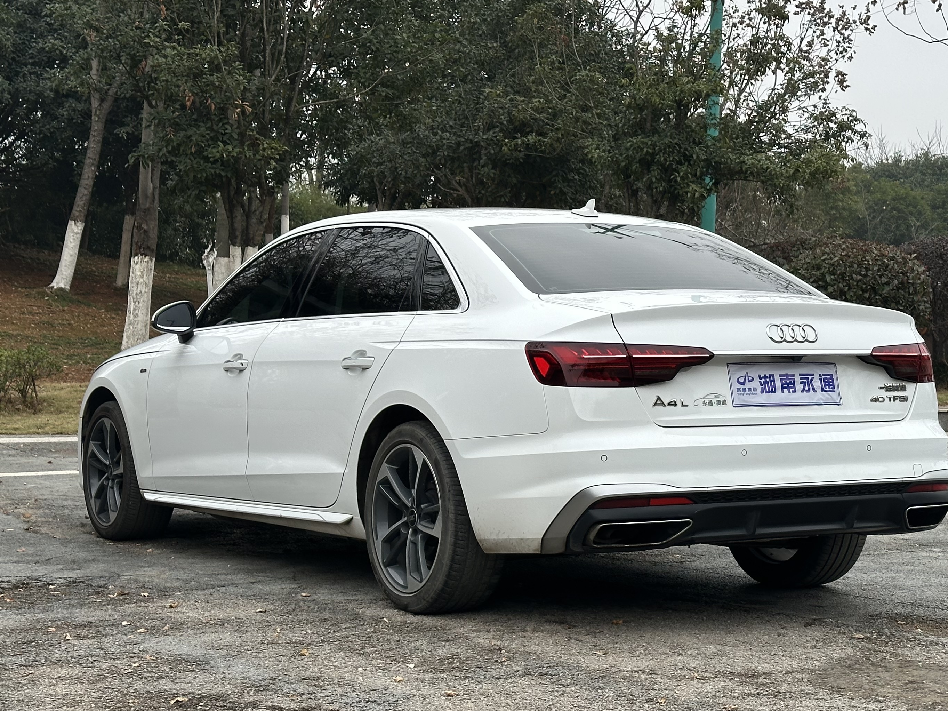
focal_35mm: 71
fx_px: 1944
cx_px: 534
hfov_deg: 27.4
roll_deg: -1.5
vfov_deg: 20.7
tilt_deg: +1.2
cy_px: 390
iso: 64
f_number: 1.78
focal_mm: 6.86
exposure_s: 1/1783
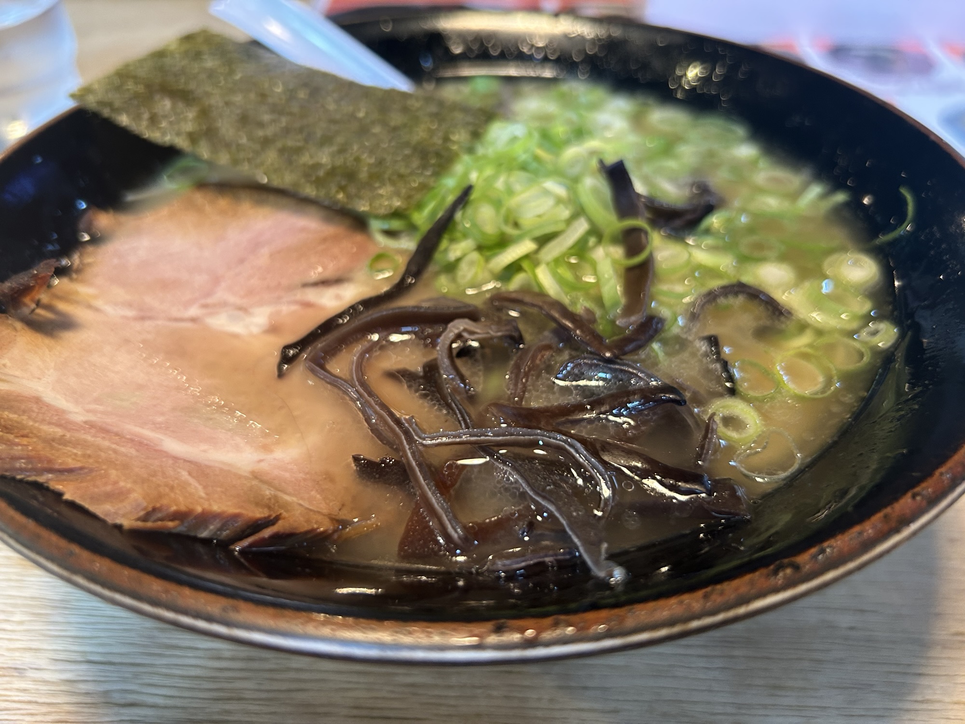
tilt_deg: -42.6
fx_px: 725
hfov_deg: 67.3
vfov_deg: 53.1
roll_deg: +2.4
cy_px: 362
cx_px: 482
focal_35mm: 26
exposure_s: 1/50
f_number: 1.5
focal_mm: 5.7
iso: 125
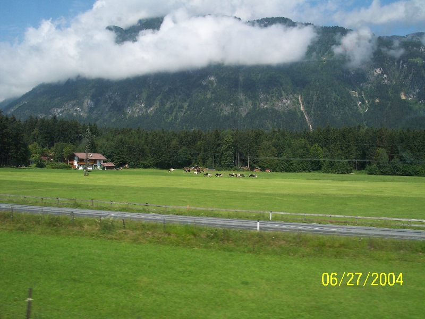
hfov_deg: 49.0
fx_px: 467
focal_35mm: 38
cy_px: 160
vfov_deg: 37.7
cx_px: 212
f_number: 4.8
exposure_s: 1/350
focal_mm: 8
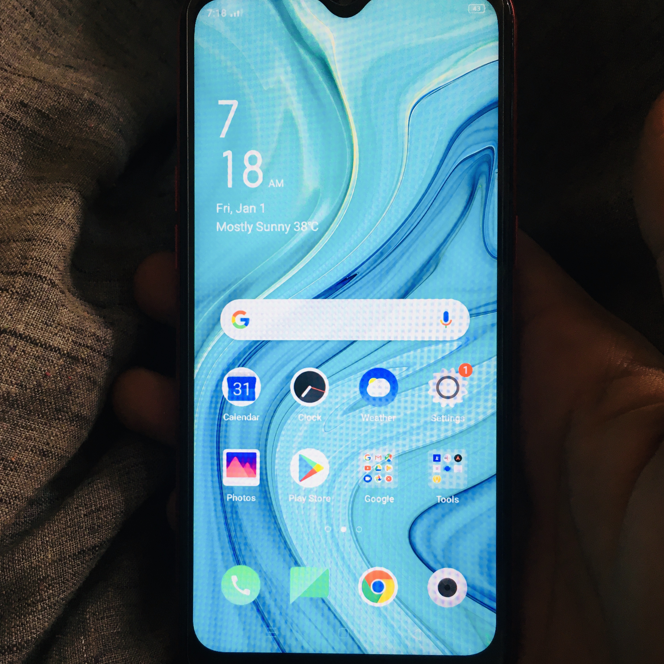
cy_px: 377
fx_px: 760
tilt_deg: -72.7
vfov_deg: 47.1
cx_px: 328
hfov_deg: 47.2
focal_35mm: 35
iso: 64
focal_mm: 4.15
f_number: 2.2
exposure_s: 1/33
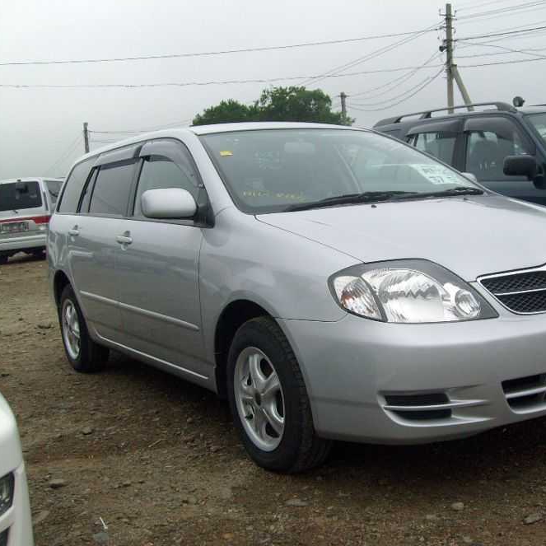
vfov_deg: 40.0
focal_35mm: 42
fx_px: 749
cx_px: 366
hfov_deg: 39.5
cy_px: 271
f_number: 7.1
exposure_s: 1/180
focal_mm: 5.8
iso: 80
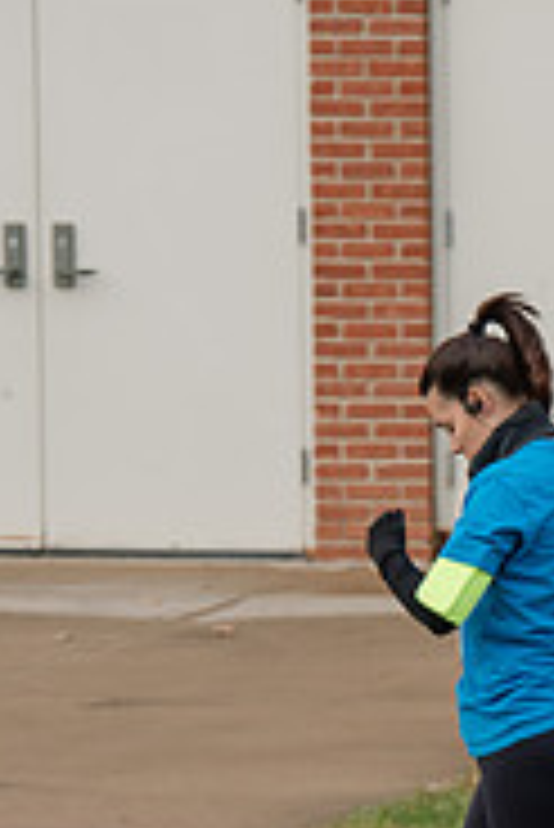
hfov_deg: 3.2
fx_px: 9814
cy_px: 704
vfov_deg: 4.8
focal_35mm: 426
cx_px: 1072
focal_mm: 135
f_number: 6.3
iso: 640
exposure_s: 1/500
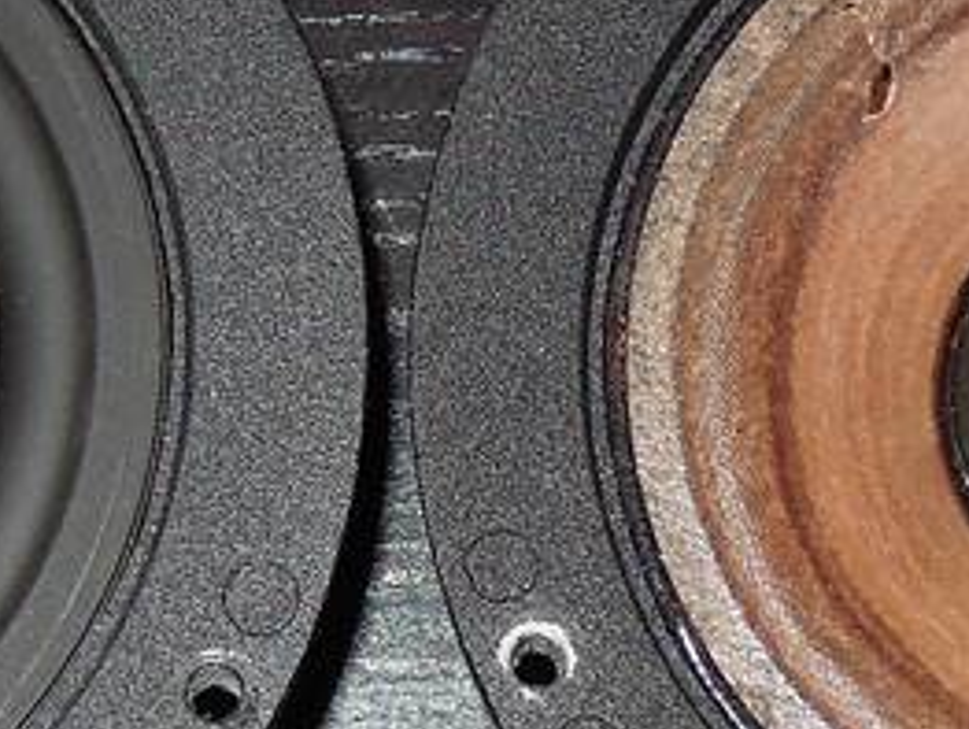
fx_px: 1709
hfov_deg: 31.5
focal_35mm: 61
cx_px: 359
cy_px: 518
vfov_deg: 23.9
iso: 160
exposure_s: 1/40
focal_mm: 7.2
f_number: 2.6
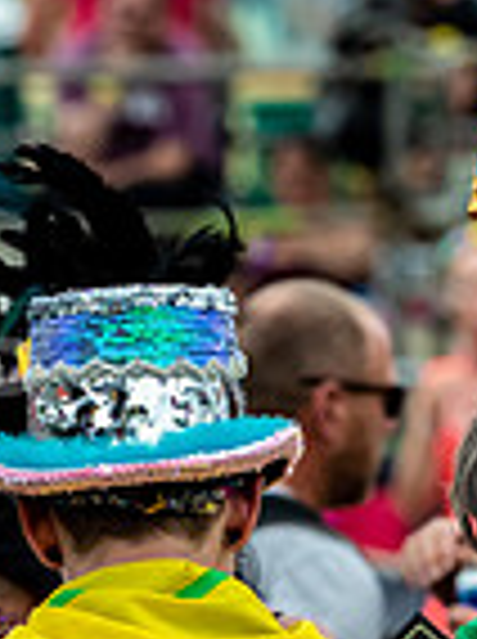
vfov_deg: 2.2
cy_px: 684
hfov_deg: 1.6
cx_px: 304
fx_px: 16899
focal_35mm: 917
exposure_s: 1/800
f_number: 5.6
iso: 400
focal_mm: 200
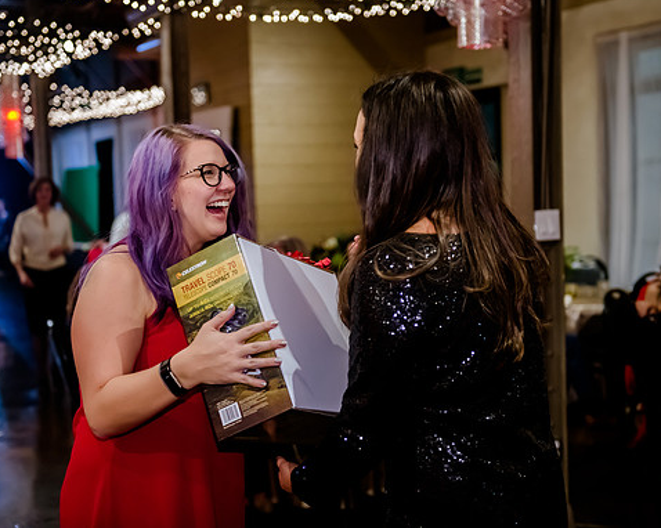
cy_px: 262
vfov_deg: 26.7
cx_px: 285
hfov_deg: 33.0
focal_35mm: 57
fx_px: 1115
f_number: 2.8
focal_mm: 50
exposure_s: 1/160
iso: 5000
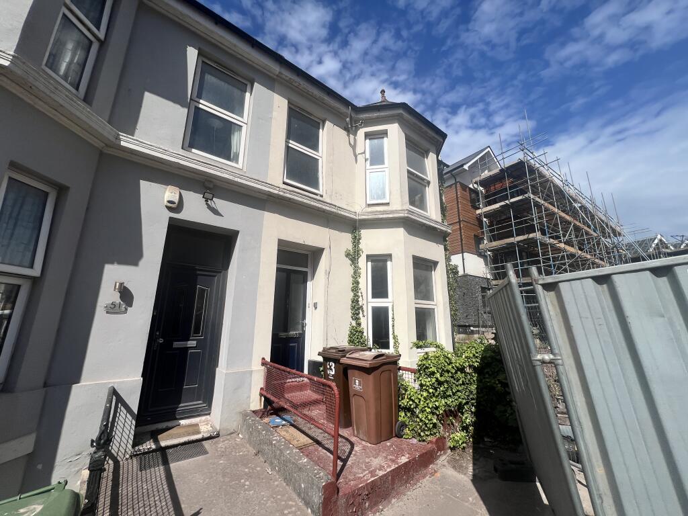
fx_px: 258
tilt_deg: +13.5
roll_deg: +1.1
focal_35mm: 13
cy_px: 258
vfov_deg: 89.9
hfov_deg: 106.2
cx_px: 344
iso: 32
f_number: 1.8
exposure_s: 1/3534
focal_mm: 1.57
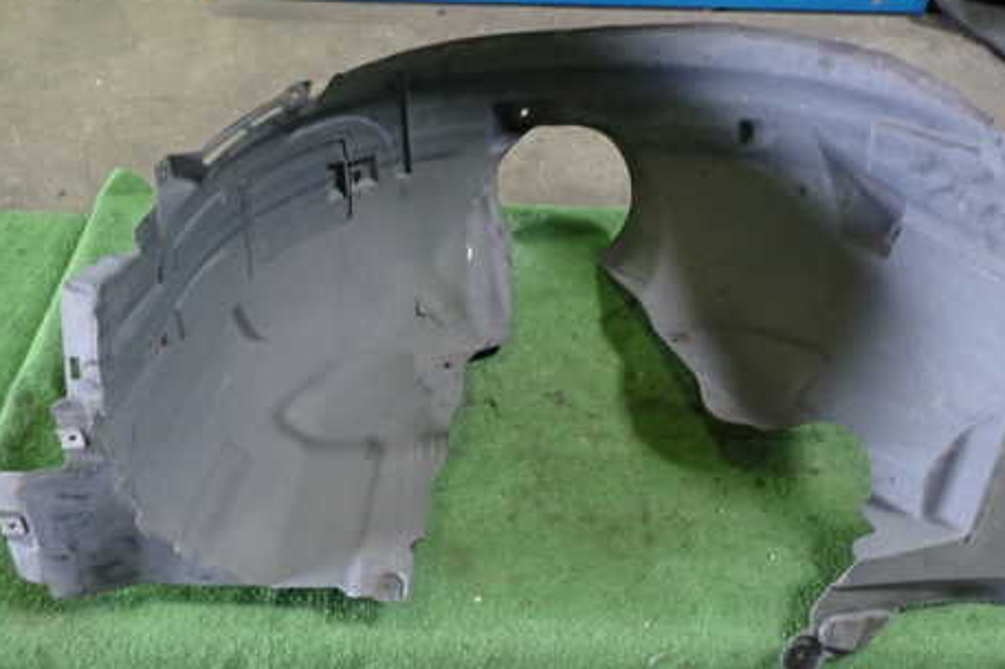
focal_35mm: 41
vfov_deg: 32.6
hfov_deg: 47.4
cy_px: 321
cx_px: 545
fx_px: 1144
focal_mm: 5.4
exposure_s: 1/30
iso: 500
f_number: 2.3
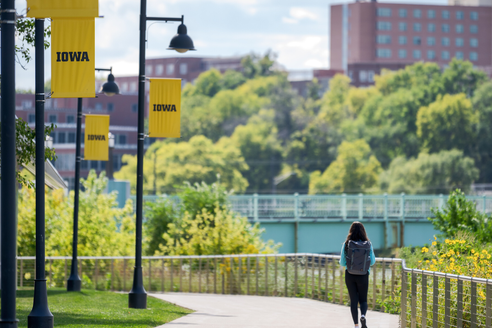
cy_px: 138
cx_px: 279
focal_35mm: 262
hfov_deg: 7.9
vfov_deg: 5.2
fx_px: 3581
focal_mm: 200
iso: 250
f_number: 2.8
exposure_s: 1/1600
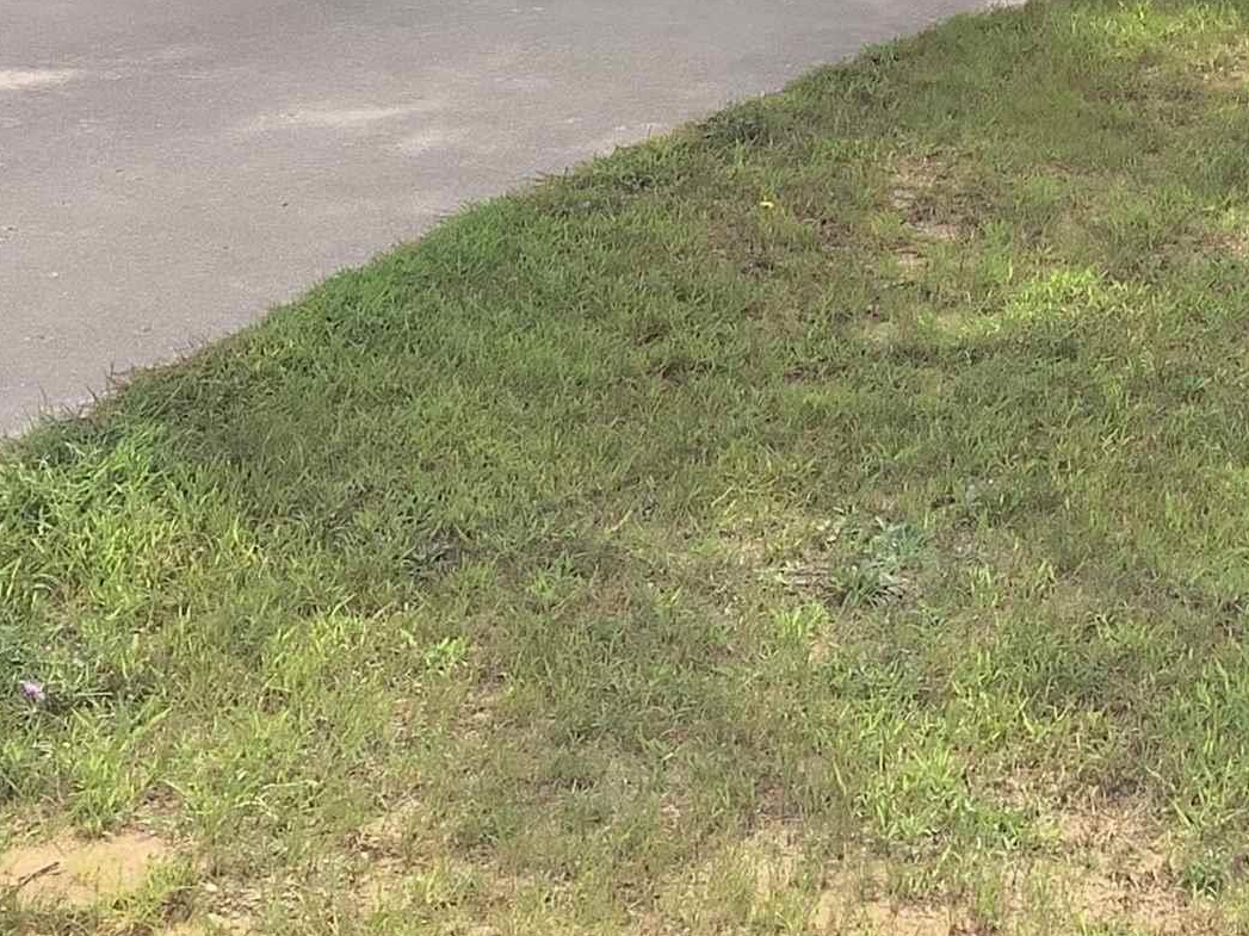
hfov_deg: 21.1
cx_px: 1089
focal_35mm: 91
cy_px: -405
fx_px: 3283
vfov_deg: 15.2
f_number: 2.4
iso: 25
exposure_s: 1/947
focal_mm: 3.3
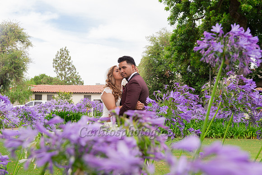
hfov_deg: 36.3
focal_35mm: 55
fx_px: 400
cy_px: 88
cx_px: 131
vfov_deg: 24.6
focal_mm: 55
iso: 400
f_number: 6.3
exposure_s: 1/250
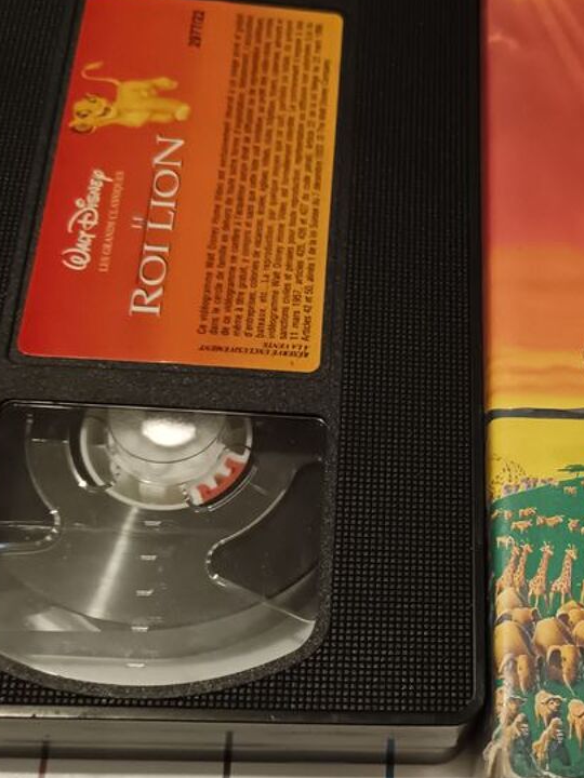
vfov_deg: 37.9
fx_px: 1125
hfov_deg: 28.1
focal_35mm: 50
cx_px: 515
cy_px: 501
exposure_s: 1/24
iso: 2091
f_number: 1.9
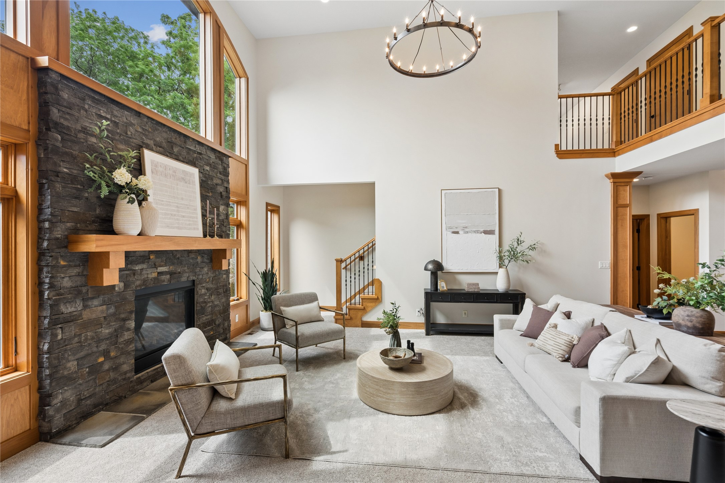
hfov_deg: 96.7
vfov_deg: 73.7
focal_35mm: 16
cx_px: 362
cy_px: 242
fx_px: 322
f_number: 9
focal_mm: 16
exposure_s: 1/50
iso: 400
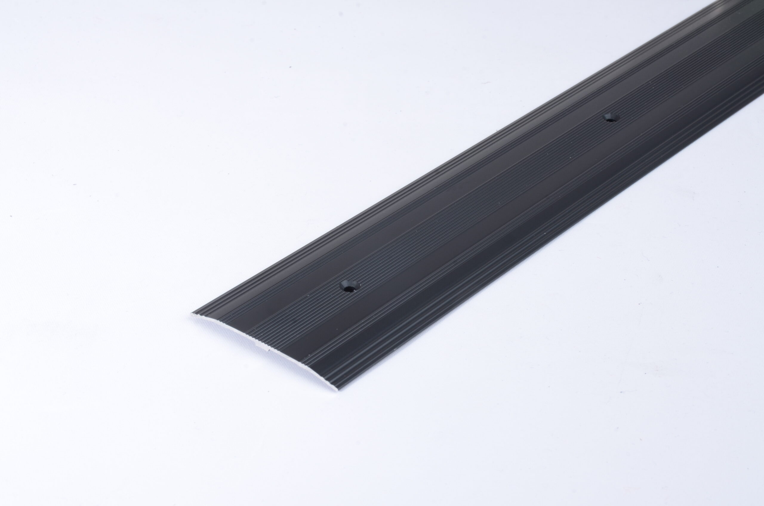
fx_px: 1652
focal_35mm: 78
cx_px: 382
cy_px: 253
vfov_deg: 17.4
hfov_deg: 26.0
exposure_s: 1/15
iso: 200
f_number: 20
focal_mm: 52
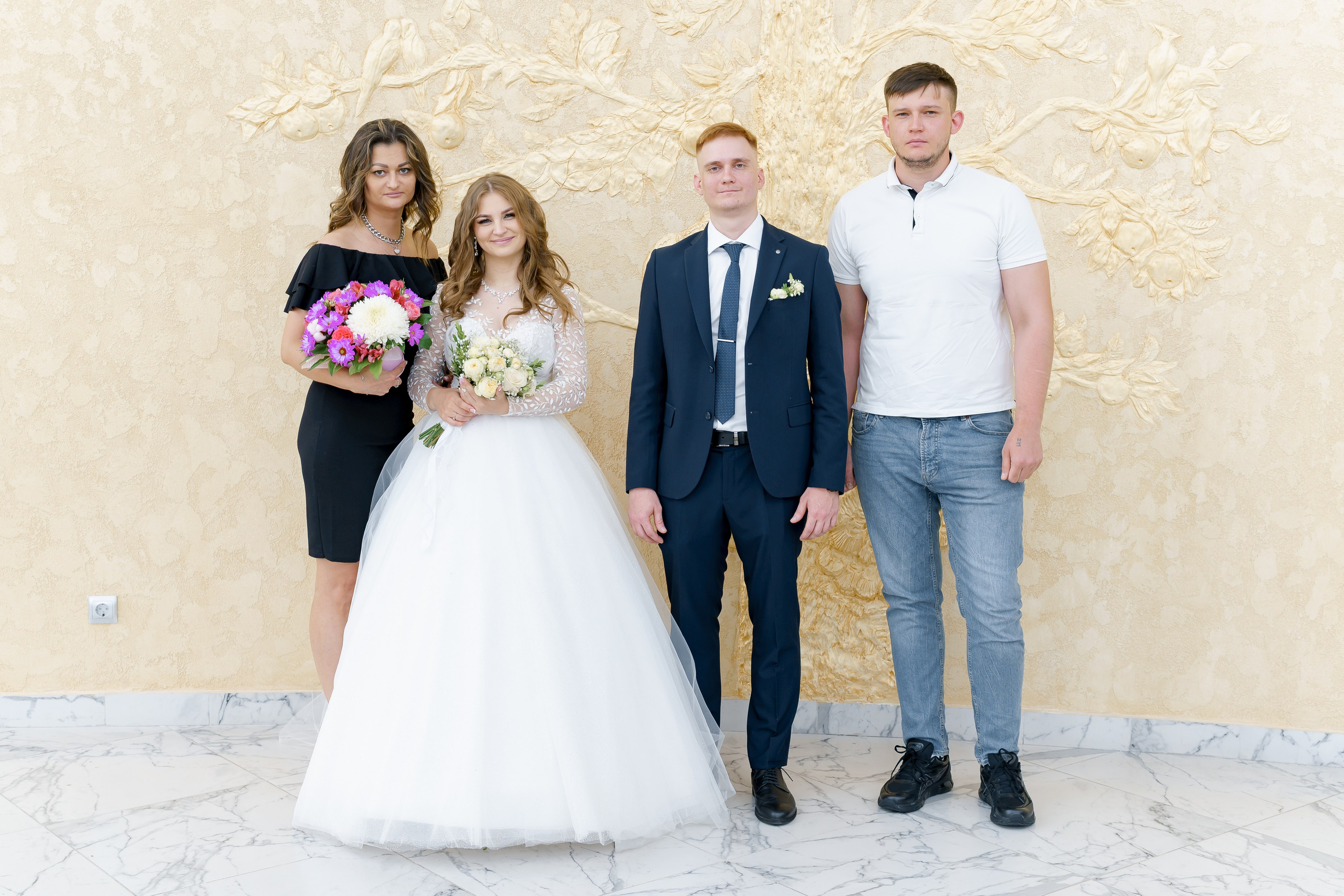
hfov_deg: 43.2
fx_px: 1696
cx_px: 672
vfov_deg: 29.6
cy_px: 448
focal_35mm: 45
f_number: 5
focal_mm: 45
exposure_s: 1/125
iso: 200
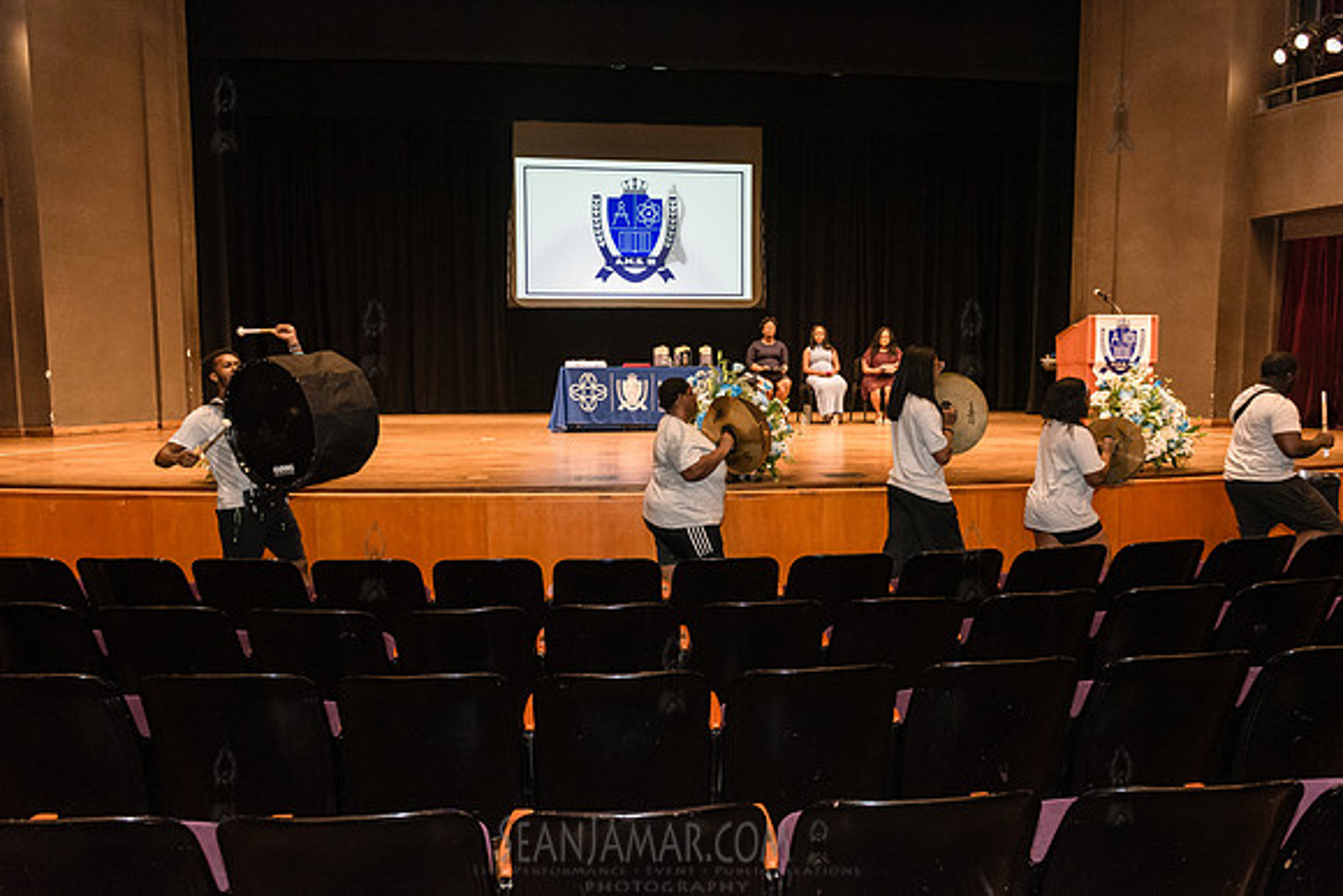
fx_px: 900
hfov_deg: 73.4
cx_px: 672
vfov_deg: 52.9
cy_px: 448
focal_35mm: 24
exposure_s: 1/200
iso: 5000
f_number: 4
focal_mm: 24
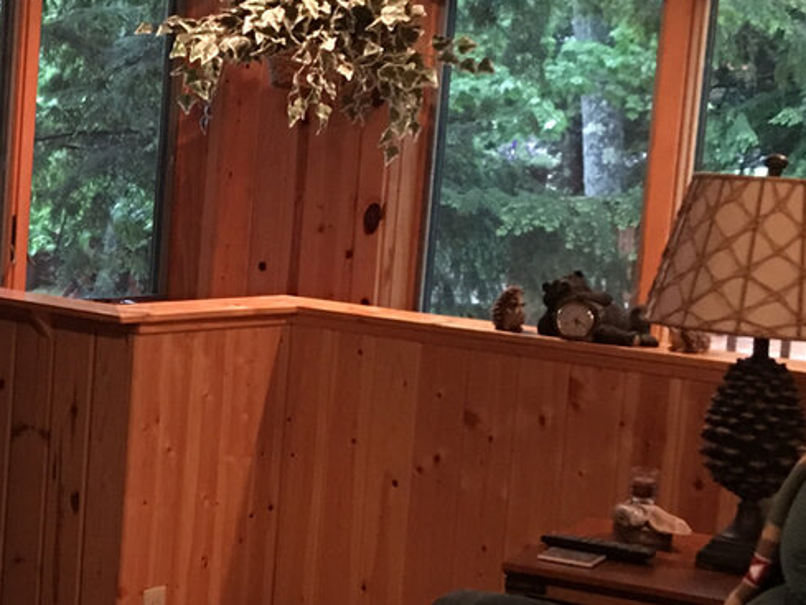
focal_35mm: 83
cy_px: 354
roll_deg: -1.3
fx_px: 1933
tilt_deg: -7.1
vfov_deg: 17.8
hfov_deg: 21.2
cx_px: -260
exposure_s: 1/4
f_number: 2.2
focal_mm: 4.15
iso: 64
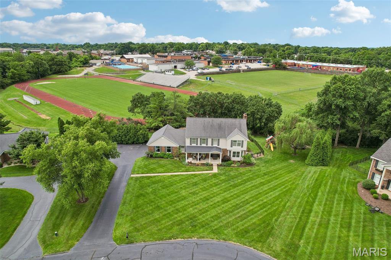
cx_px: 196
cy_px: 130
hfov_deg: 78.6
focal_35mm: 22
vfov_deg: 57.2
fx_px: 239
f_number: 2.8
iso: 110
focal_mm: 8.4
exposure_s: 1/1500
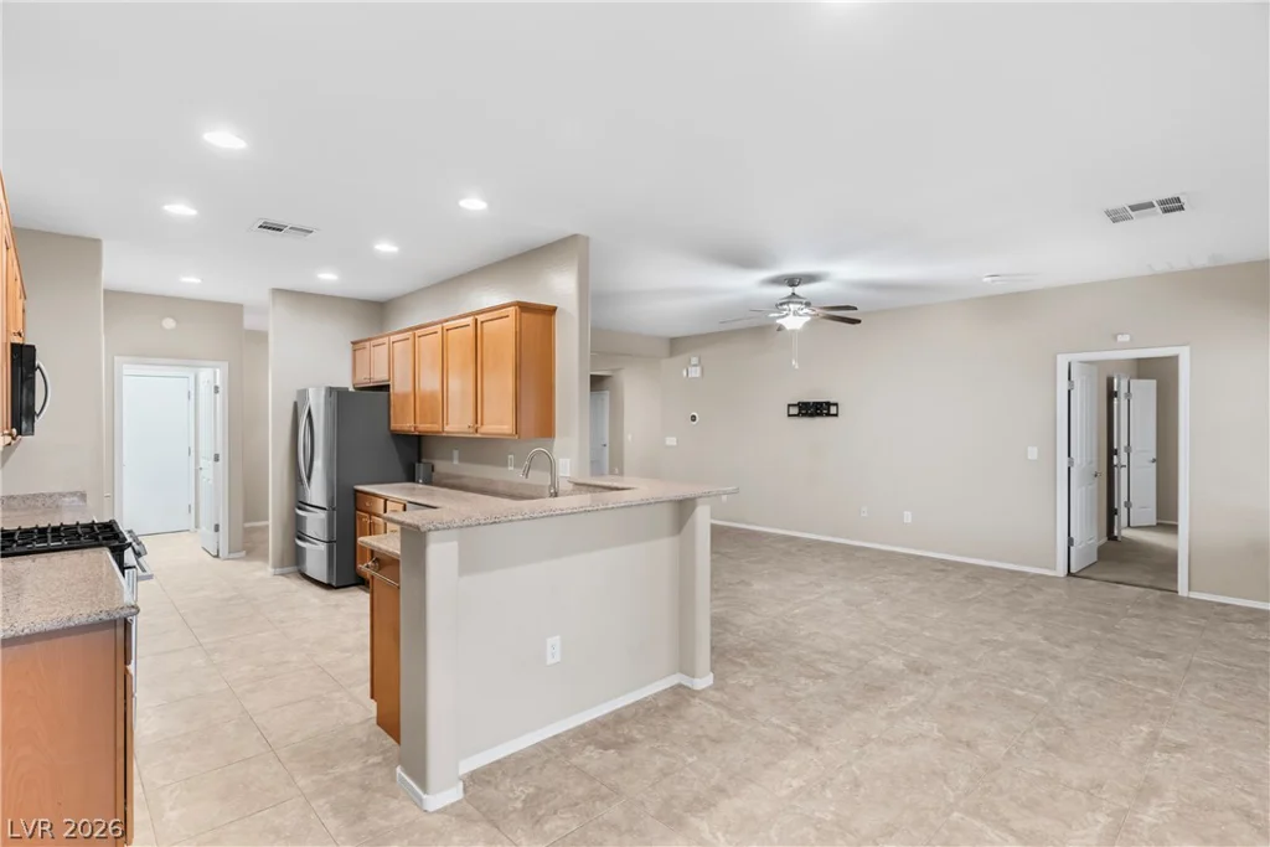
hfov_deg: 90.0
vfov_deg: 67.4
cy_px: 424
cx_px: 635
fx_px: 635
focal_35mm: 18
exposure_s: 1/2
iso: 400
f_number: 8
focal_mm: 18
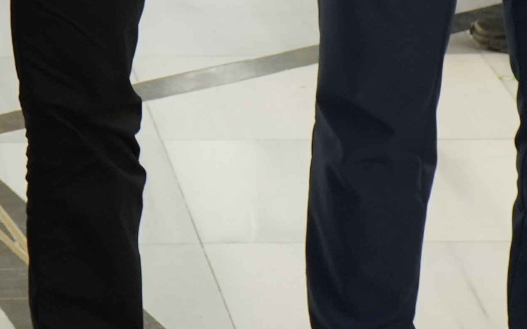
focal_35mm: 306
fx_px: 4396
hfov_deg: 6.8
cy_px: -534
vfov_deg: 4.2
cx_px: -25
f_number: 5
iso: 1000
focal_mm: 54
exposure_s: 1/125
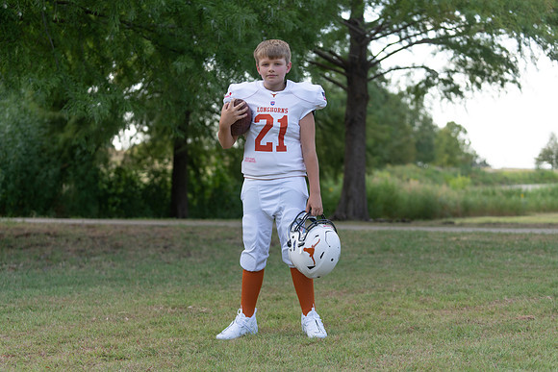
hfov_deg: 28.8
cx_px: 279
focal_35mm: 70
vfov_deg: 19.5
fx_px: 1085
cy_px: 186
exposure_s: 1/400
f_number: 2.8
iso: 100
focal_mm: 70
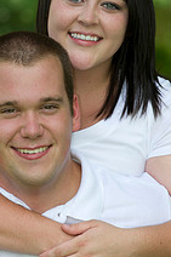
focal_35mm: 425
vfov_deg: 4.9
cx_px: 66
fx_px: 3033
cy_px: 139
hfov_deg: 3.2
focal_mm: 200
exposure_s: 1/200
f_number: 5.6
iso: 400
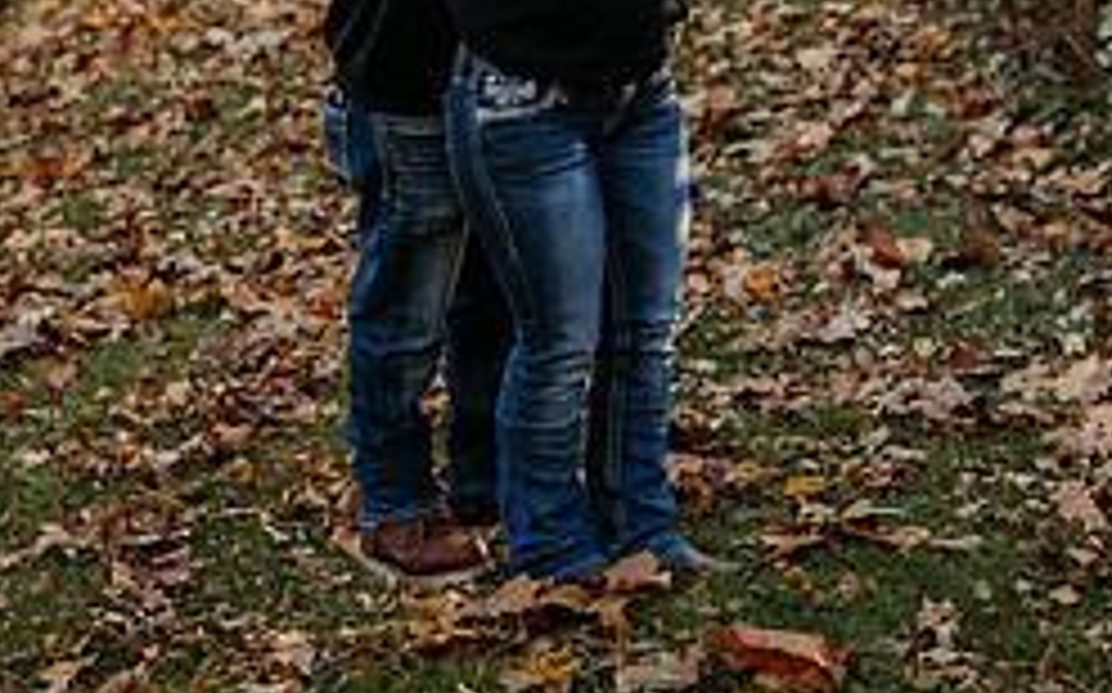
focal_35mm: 106
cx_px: 522
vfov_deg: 11.9
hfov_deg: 19.6
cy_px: -252
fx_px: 3210
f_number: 3.2
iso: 320
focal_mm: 57
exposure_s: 1/320
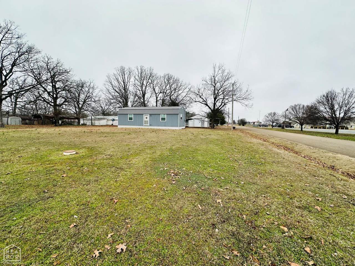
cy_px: 133
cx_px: 178
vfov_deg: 85.7
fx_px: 144
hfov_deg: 102.1
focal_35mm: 14
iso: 40
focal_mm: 2.22
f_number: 2.2
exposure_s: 1/433
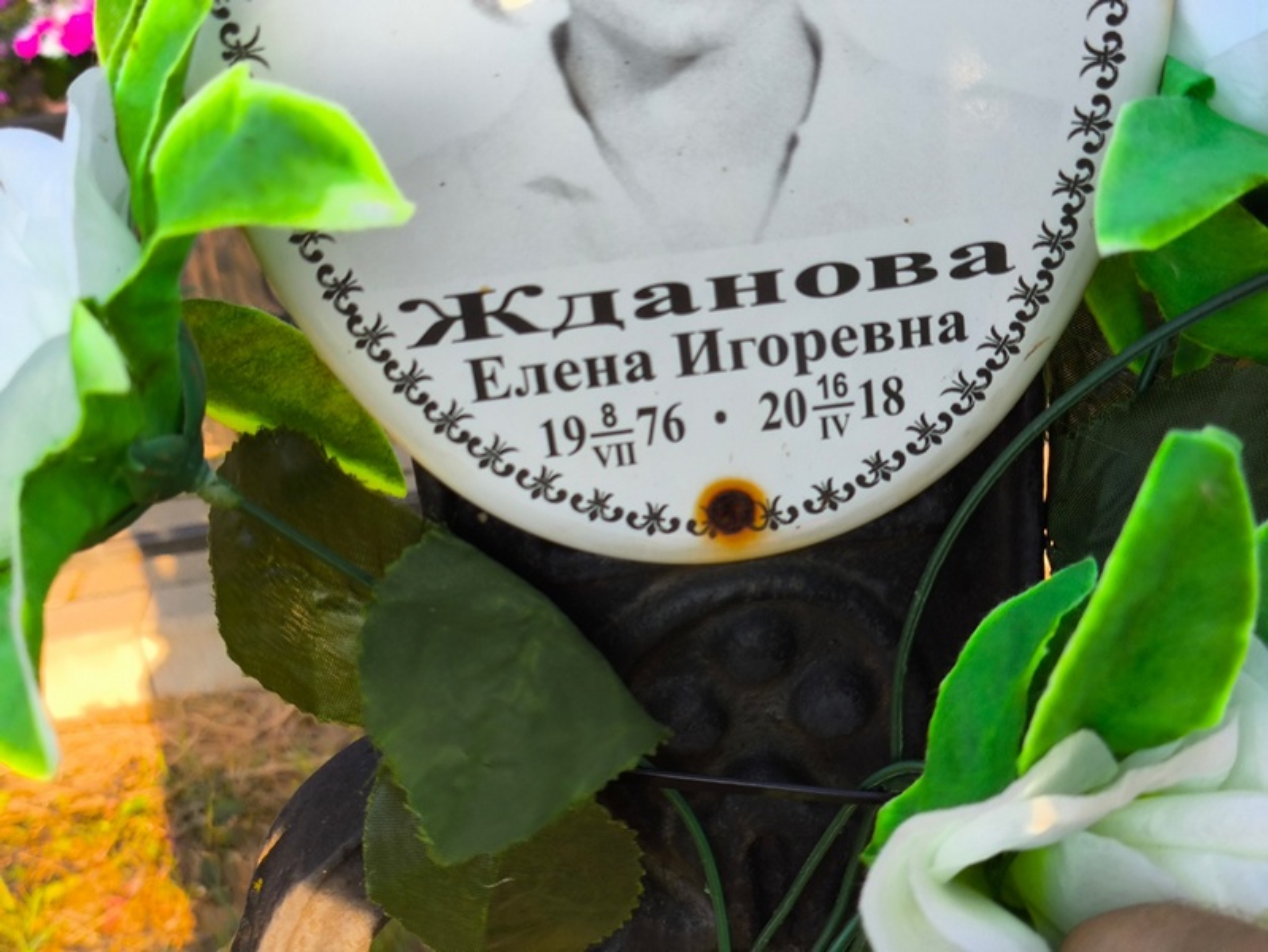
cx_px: 634
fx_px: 1832
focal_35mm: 50
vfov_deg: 29.1
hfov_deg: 38.2
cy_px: 476
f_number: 1.7
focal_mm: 4.71
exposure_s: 1/266
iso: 50
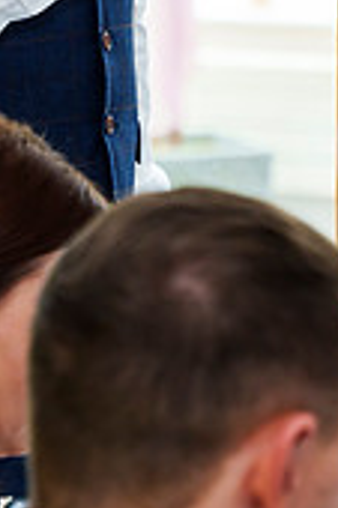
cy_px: -143
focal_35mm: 298
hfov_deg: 4.6
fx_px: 4205
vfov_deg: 6.9
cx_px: -22
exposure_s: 1/250
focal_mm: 72
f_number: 3.5
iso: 800
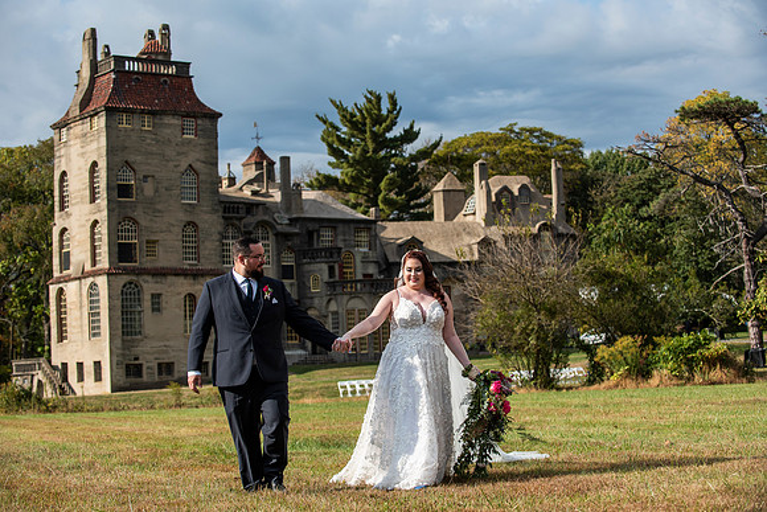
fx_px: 1492
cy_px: 256
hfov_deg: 28.8
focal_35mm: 70
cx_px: 384
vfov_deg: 19.5
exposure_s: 1/2500
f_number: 4.5
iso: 320
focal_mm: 70
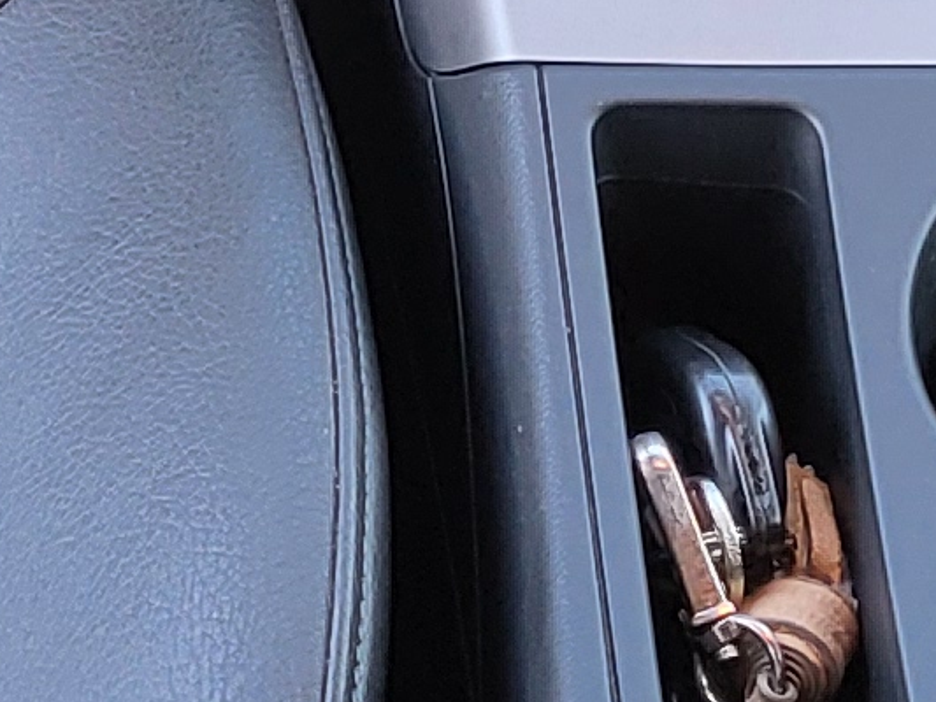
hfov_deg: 10.1
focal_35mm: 195
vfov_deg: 7.3
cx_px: 423
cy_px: -832
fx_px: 5274
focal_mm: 5.4
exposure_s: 1/100
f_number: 1.8
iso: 160
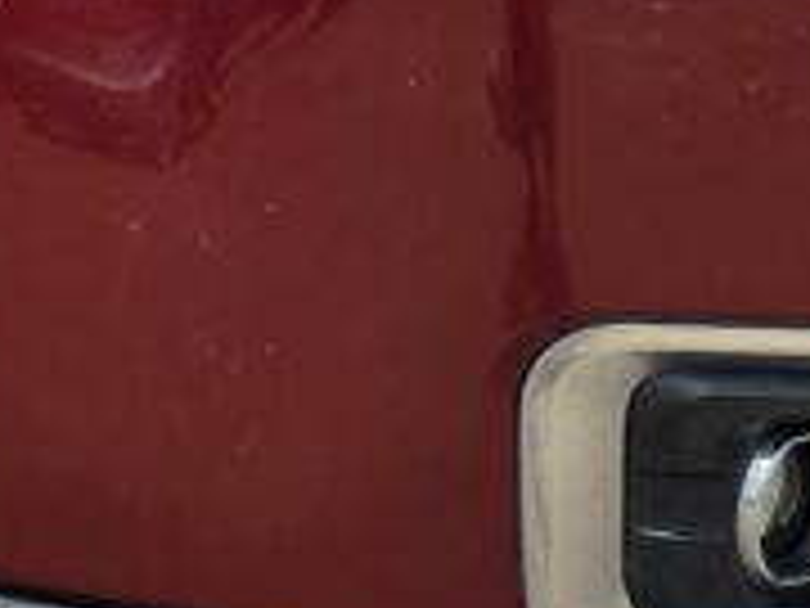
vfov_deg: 10.9
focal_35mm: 131
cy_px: -275
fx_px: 3065
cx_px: 158
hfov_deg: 15.0
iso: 12
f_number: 1.7
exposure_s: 1/885
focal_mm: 6.3
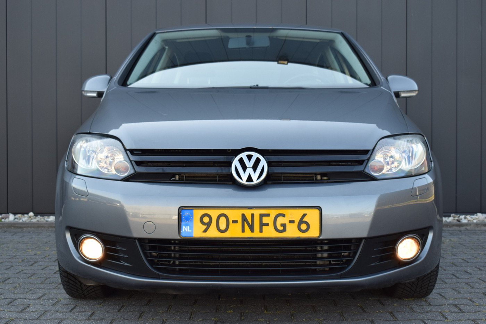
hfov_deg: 37.9
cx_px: 243
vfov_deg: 25.7
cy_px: 162
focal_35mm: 52
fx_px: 709
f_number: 7.1
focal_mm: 35
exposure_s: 1/200
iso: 400
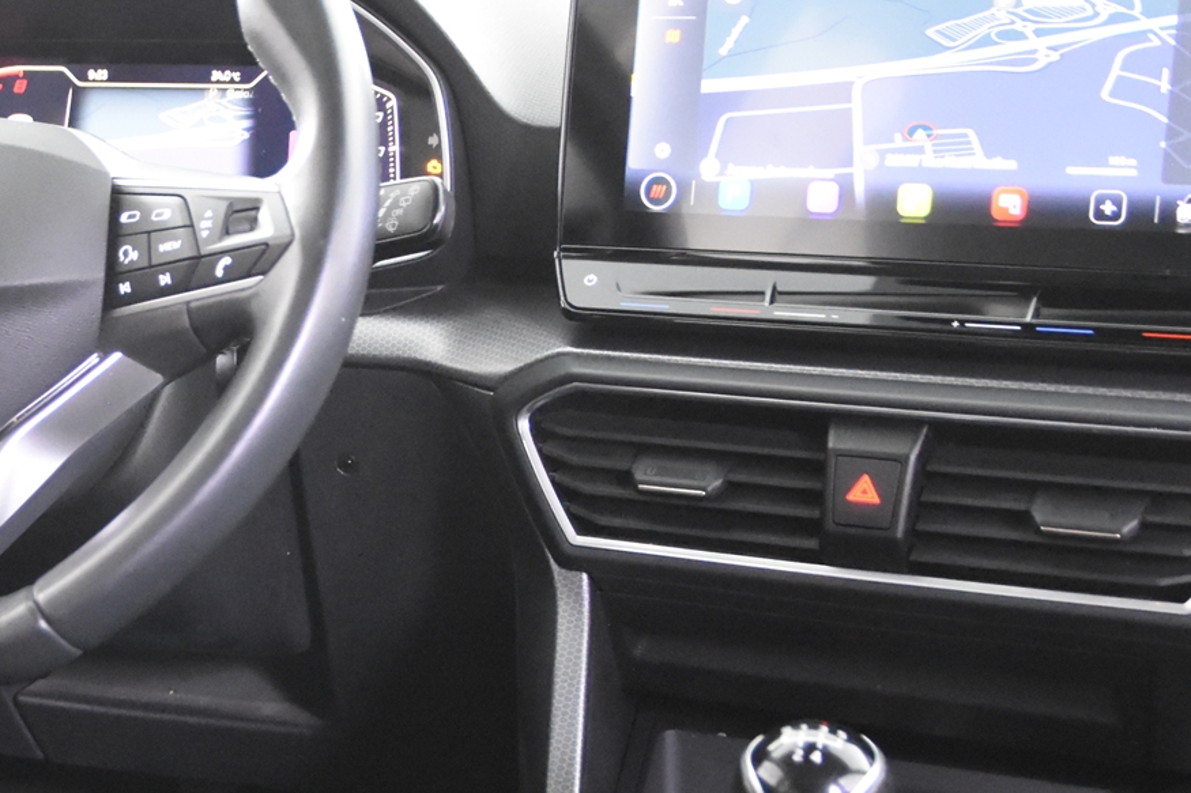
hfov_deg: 25.0
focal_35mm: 79
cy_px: 503
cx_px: 151
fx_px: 2613
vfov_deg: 17.2
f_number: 3
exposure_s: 1/40
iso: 7200
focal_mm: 24
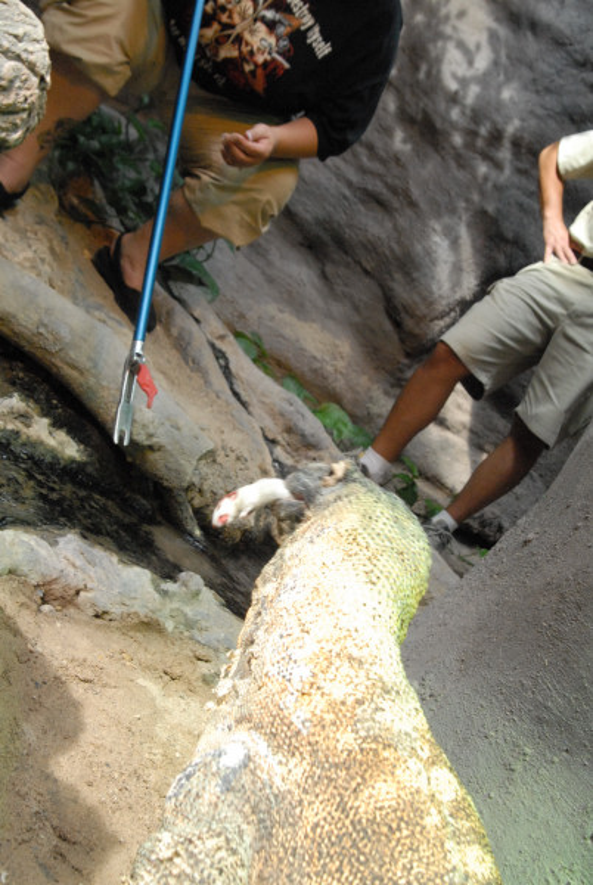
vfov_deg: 46.3
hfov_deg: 32.0
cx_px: 296
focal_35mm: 42
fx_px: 1034
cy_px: 442
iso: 1600
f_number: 6.3
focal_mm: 28
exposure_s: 1/160
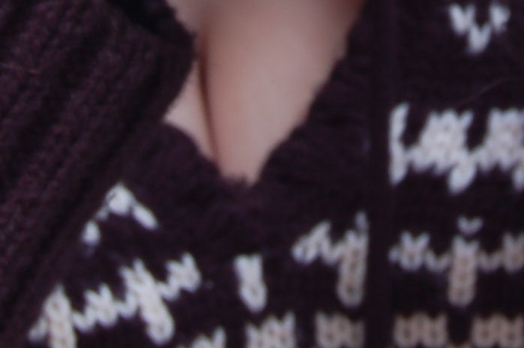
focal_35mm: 226
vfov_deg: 5.9
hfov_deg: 9.1
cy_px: -401
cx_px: 396
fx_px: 3289
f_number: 7.1
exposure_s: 1
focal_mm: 35
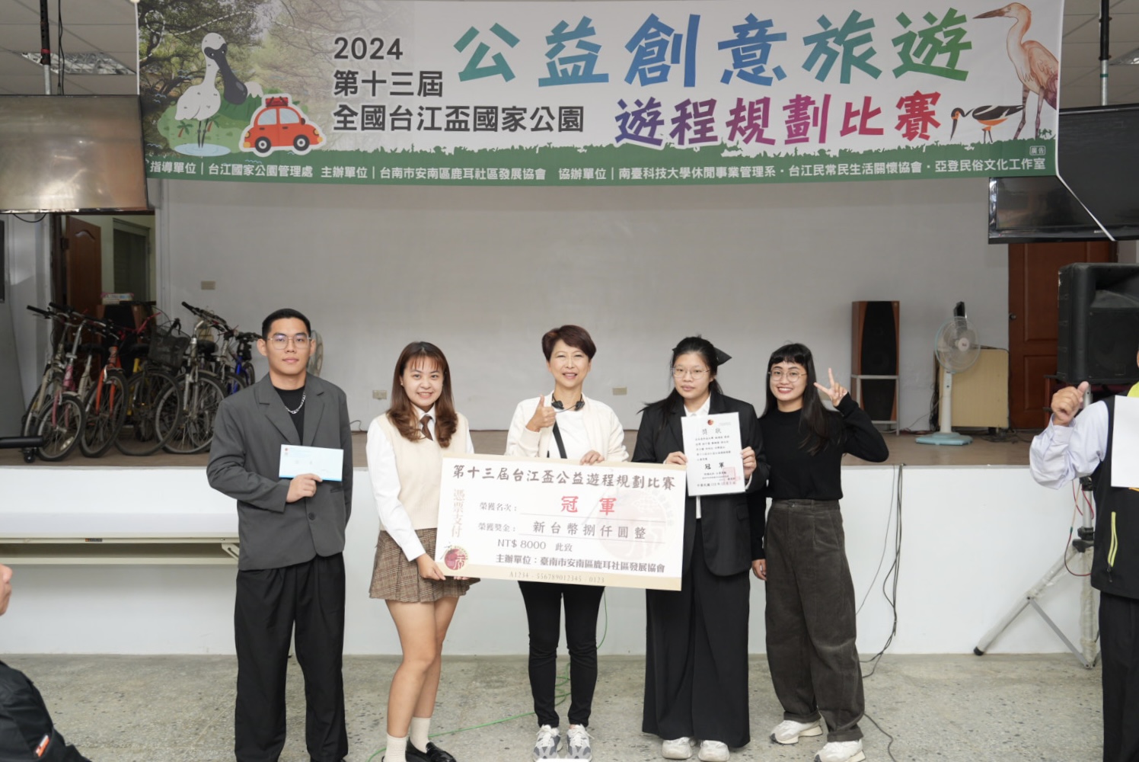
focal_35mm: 31
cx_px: 570
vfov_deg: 42.4
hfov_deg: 60.2
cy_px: 381
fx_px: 982
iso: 800
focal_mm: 31
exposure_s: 1/200
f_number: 2.8
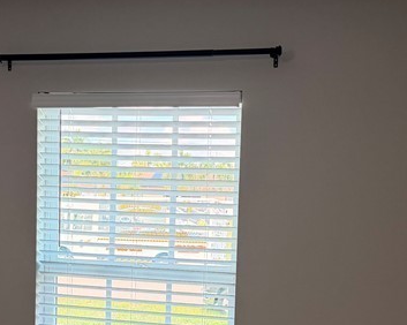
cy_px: 272
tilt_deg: -5.4
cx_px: 158
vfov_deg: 22.1
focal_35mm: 68
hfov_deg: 27.8
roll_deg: -0.7
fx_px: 819
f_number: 1.78
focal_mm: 6.76
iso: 200
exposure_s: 1/171
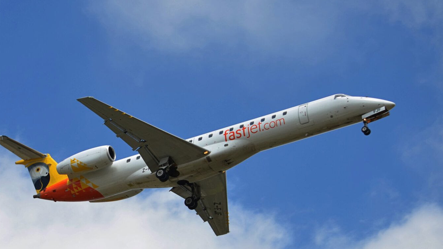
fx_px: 5119
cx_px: 159
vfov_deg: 2.8
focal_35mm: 436
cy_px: 159
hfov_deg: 5.0
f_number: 6.3
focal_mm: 195
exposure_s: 1/640
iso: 100
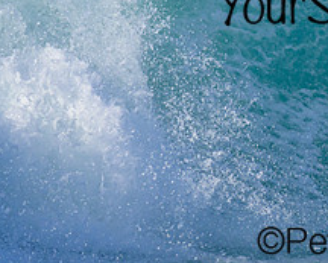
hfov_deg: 0.9
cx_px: 375
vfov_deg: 0.7
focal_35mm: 2080
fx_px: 20201
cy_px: -11
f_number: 11
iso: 1250
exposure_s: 1/2000
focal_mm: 800
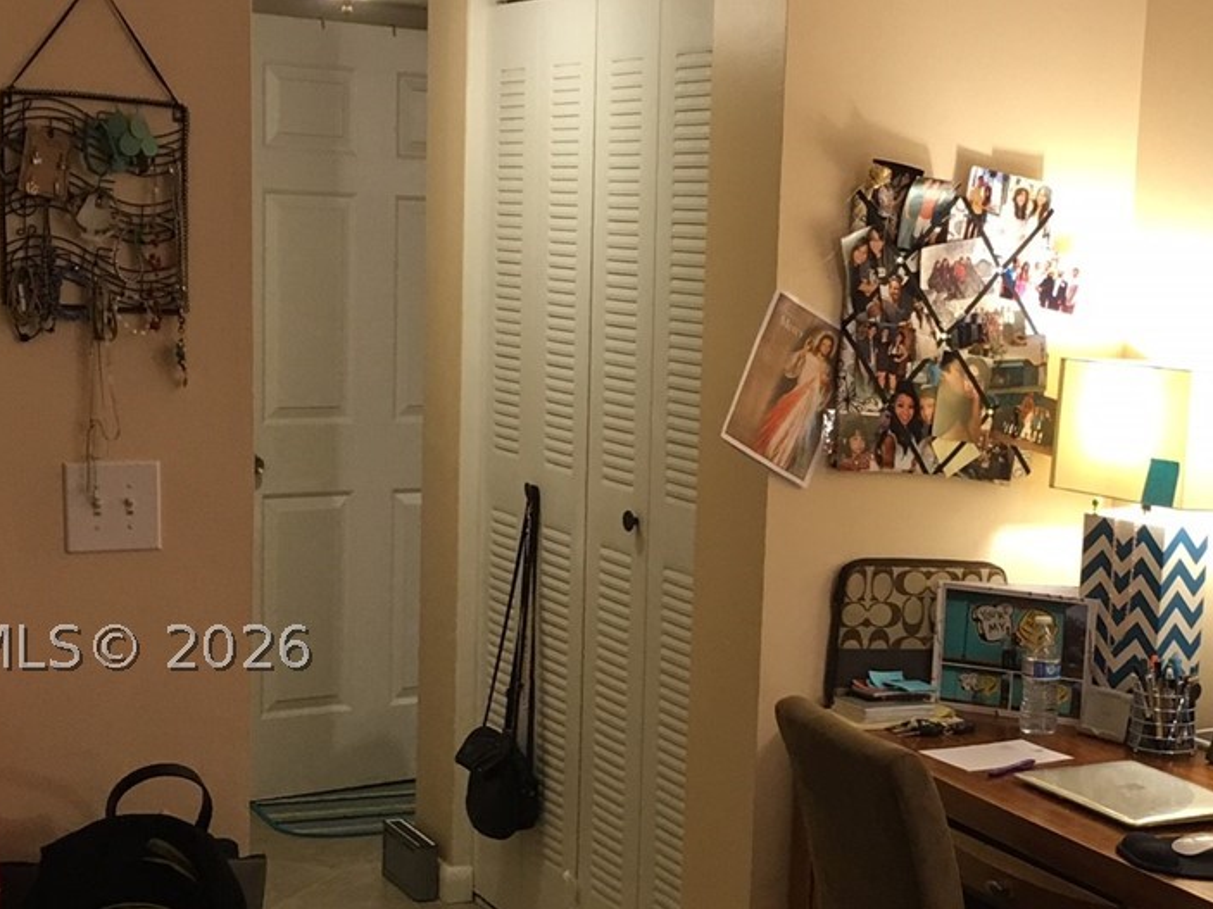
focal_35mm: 66
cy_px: 647
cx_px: 840
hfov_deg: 29.1
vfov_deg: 22.1
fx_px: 2312
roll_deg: -3.6
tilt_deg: -9.7
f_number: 2.2
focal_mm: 4.15
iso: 40
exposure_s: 1/15
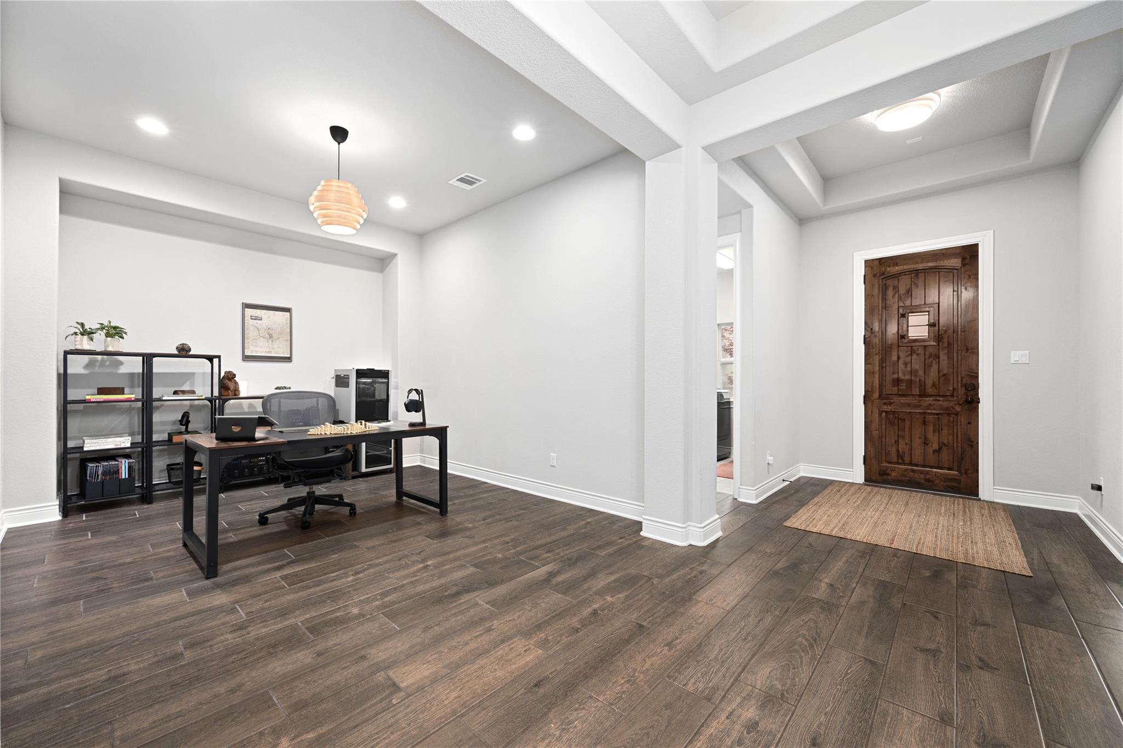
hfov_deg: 104.3
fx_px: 437
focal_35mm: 14
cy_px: 374
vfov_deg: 81.2
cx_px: 562
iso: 800
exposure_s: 1/2.5
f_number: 8
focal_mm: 14
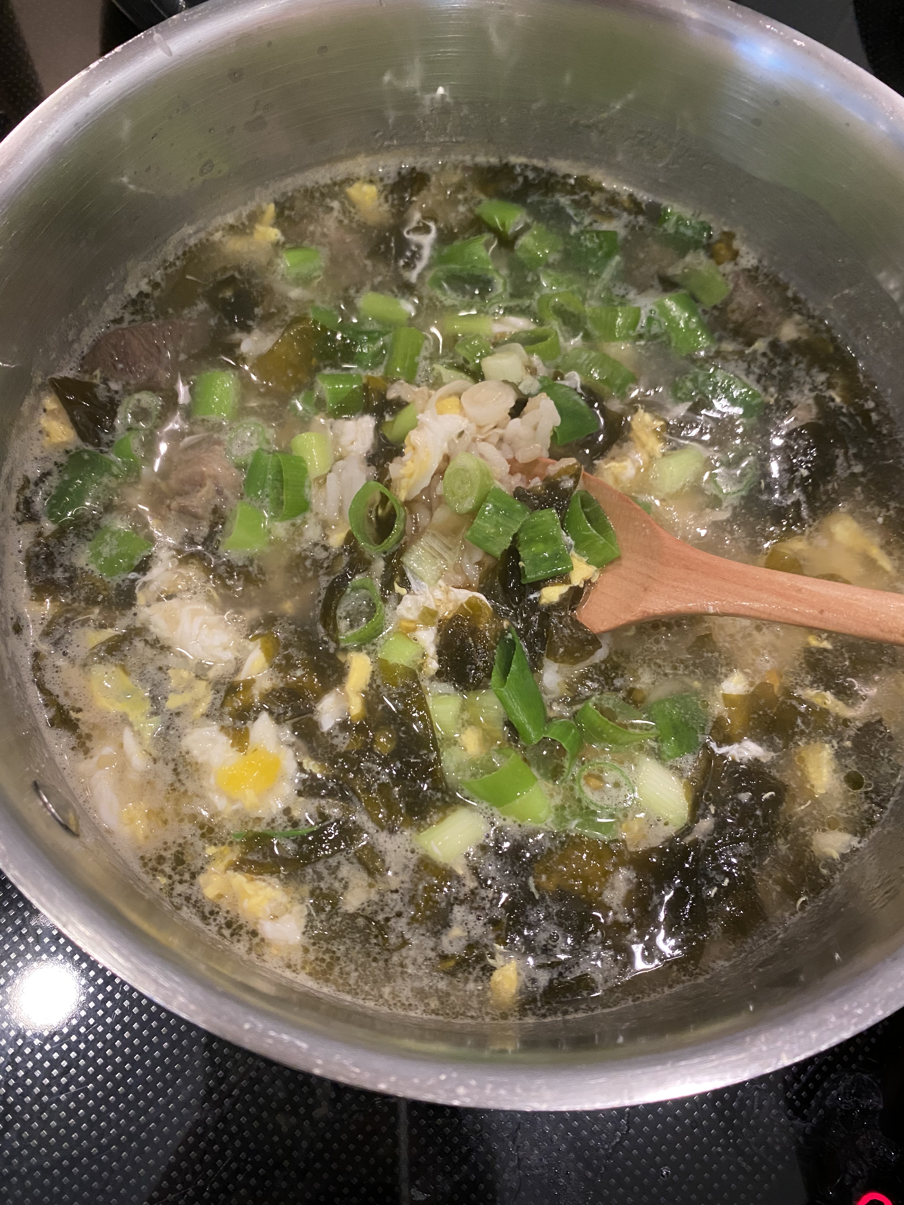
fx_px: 905
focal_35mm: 26
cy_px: 602
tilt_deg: -69.3
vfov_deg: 67.3
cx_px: 452
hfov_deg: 53.1
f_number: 1.8
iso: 320
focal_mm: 4.25
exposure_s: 1/60
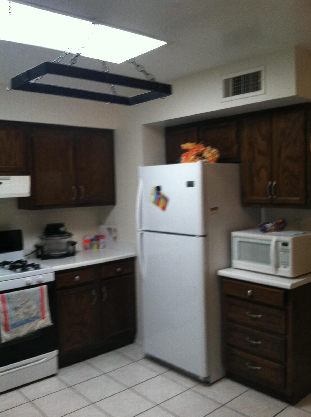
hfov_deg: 40.6
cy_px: 208
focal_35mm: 35
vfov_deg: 52.7
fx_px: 421
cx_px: 156
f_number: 2.8
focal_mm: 3.85
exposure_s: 1/20
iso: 80
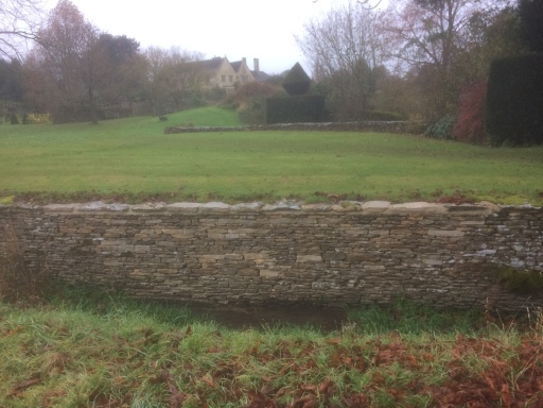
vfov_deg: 48.2
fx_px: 455
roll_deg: +2.3
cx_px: 272
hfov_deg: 61.7
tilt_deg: -12.0
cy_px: 204
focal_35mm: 29
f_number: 2.2
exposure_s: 1/33
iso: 100
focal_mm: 4.15
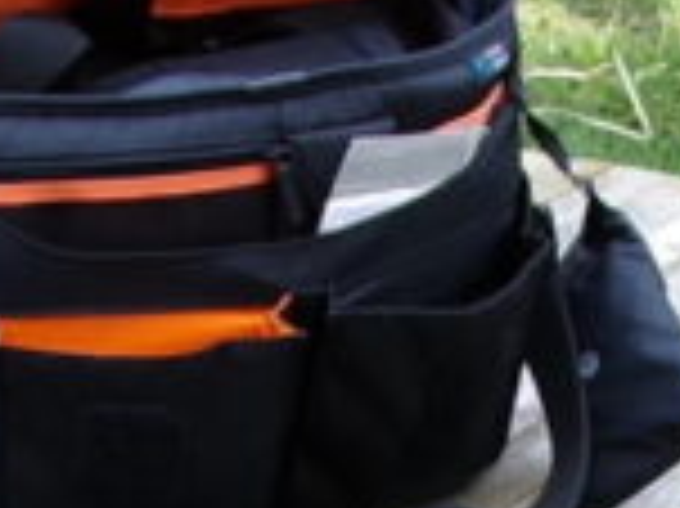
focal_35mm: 87
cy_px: 733
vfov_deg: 15.7
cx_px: 390
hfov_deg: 22.5
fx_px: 1708
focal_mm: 4.3
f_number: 4.4
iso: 100
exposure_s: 1/105
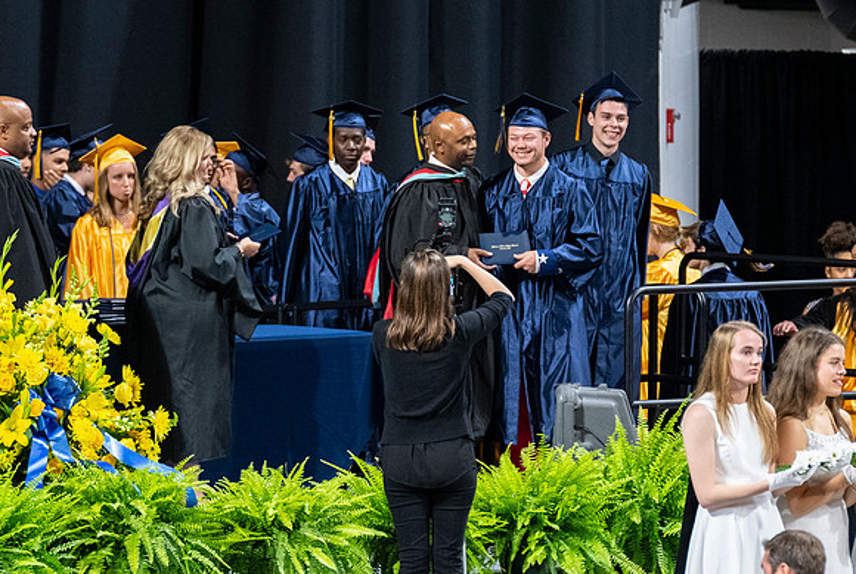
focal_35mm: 404
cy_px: 289
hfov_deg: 5.1
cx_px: 548
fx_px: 9622
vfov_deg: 3.4
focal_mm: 200
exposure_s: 1/200
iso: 2000
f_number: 4
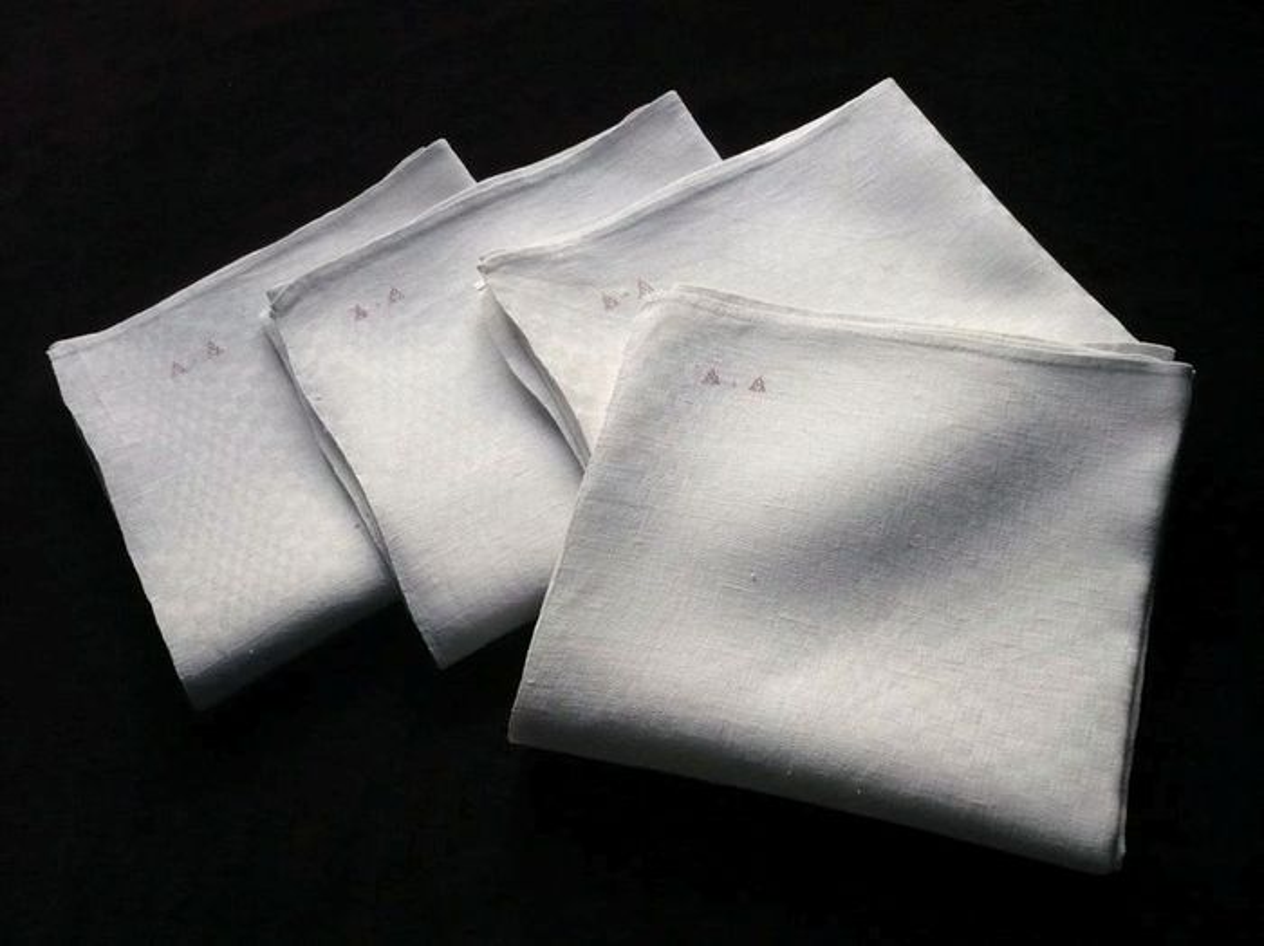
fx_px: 1277
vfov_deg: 40.7
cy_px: 473
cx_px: 632
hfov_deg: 52.7
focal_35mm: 35
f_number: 2.8
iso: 400
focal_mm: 5.8
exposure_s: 1/400
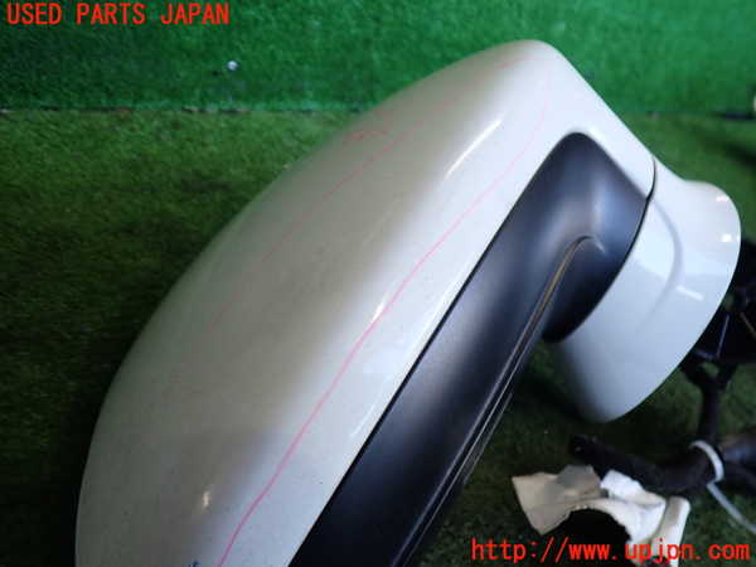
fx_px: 655
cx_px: 378
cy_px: 284
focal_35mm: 30
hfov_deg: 60.0
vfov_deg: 46.8
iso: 200
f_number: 2.3
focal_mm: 5.4
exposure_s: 1/100
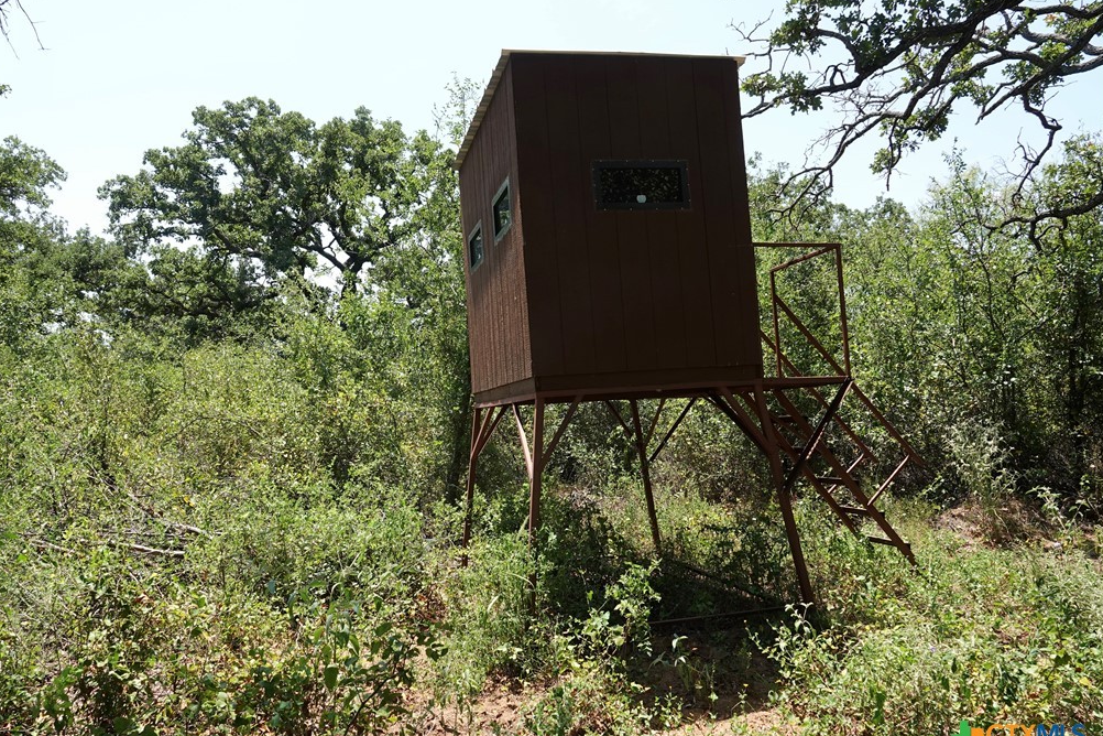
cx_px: 514
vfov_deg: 49.6
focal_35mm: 26
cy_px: 376
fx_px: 797
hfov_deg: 69.3
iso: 100
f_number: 4
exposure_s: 1/320
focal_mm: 8.8
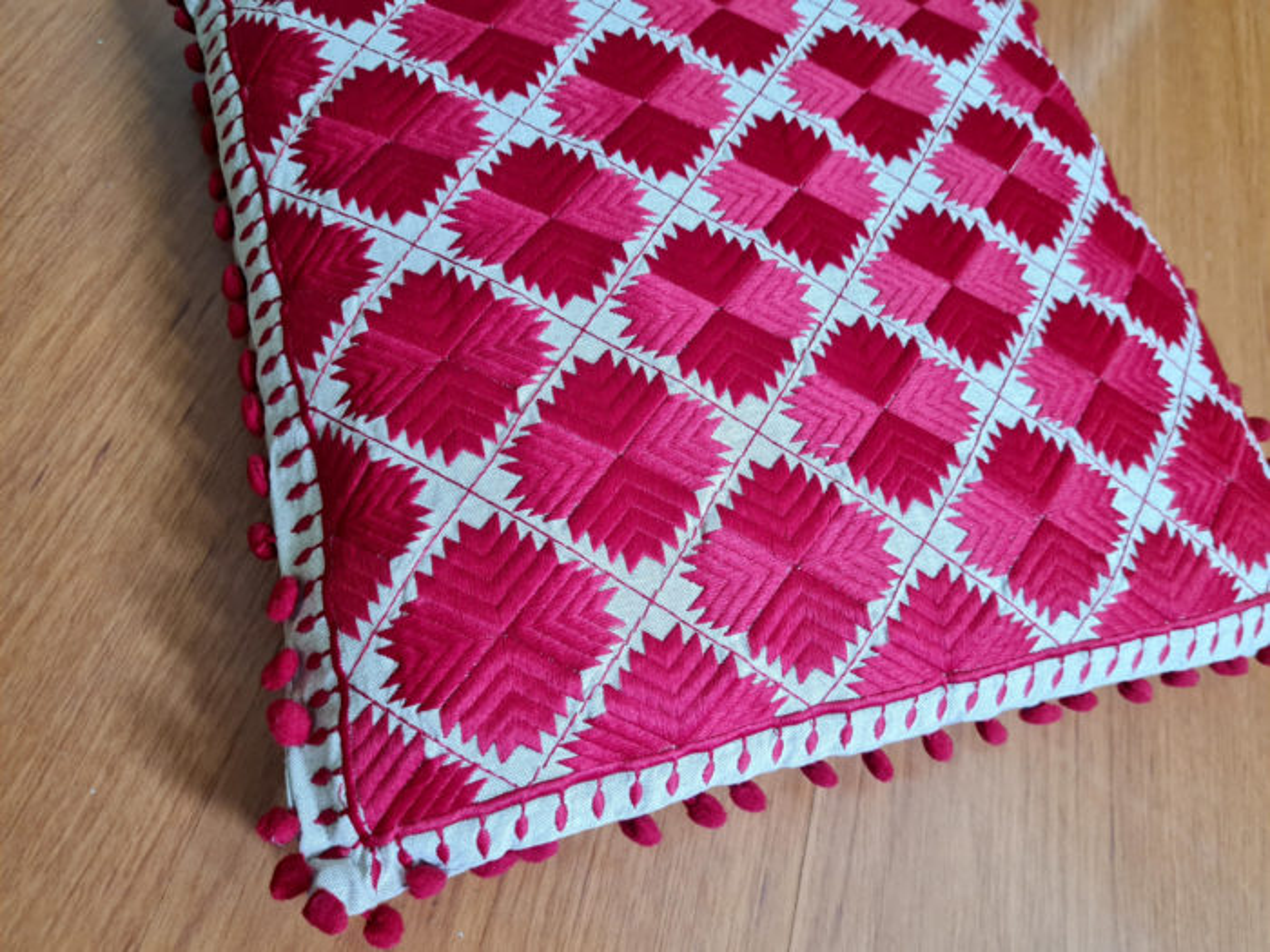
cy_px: 476
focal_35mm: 26
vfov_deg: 53.1
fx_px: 954
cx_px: 635
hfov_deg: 67.3
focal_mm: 5.4
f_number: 1.8
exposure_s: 1/40
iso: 250
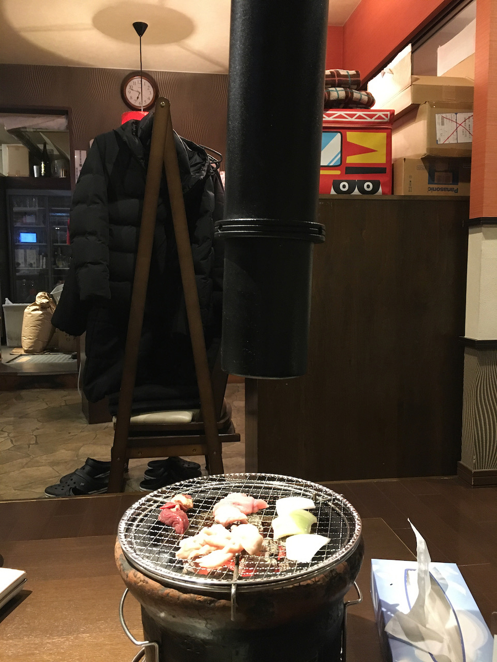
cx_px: 248
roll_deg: -1.5
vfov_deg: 61.7
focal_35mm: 29
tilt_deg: -6.0
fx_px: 555
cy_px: 331
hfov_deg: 48.2
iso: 250
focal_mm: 4.15
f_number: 2.2
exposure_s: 1/15
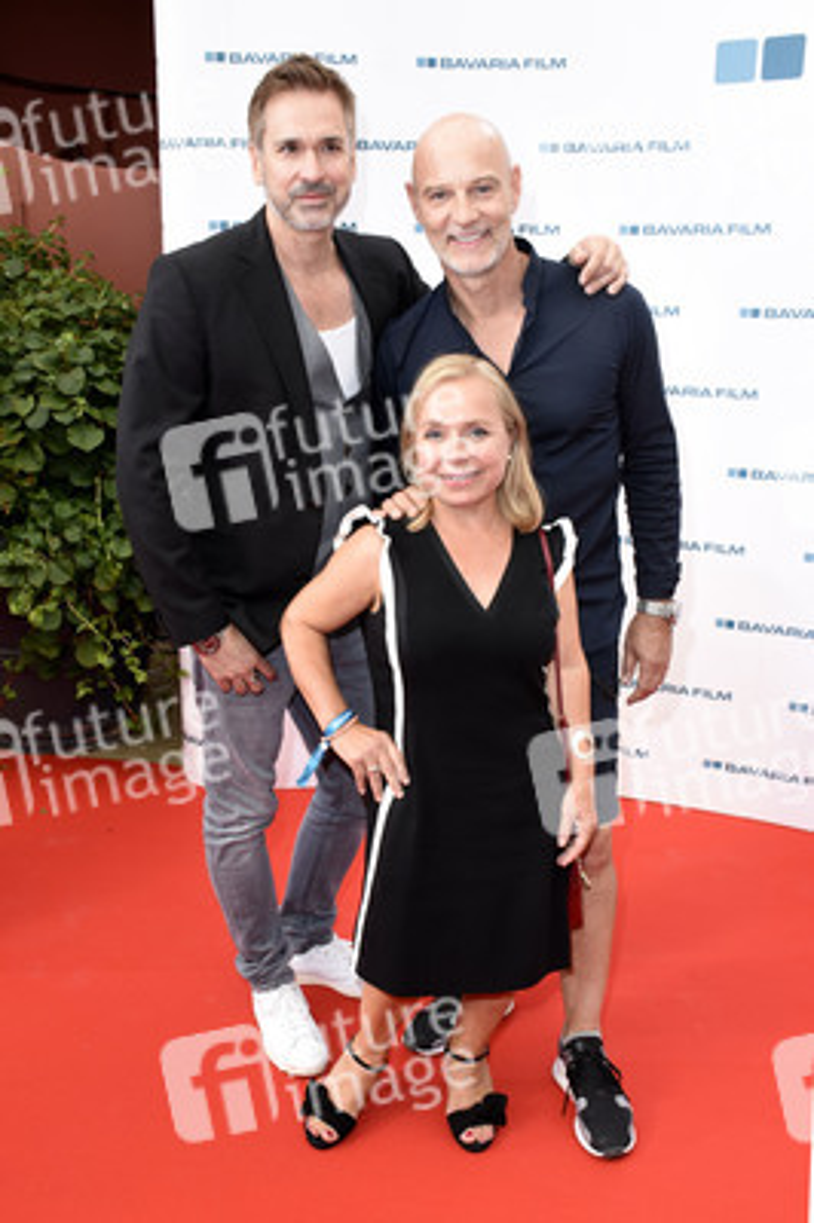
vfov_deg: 62.0
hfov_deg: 43.5
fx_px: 1019
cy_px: 612
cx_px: 407
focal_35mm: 30
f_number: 6.3
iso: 500
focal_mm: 20
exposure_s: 1/160
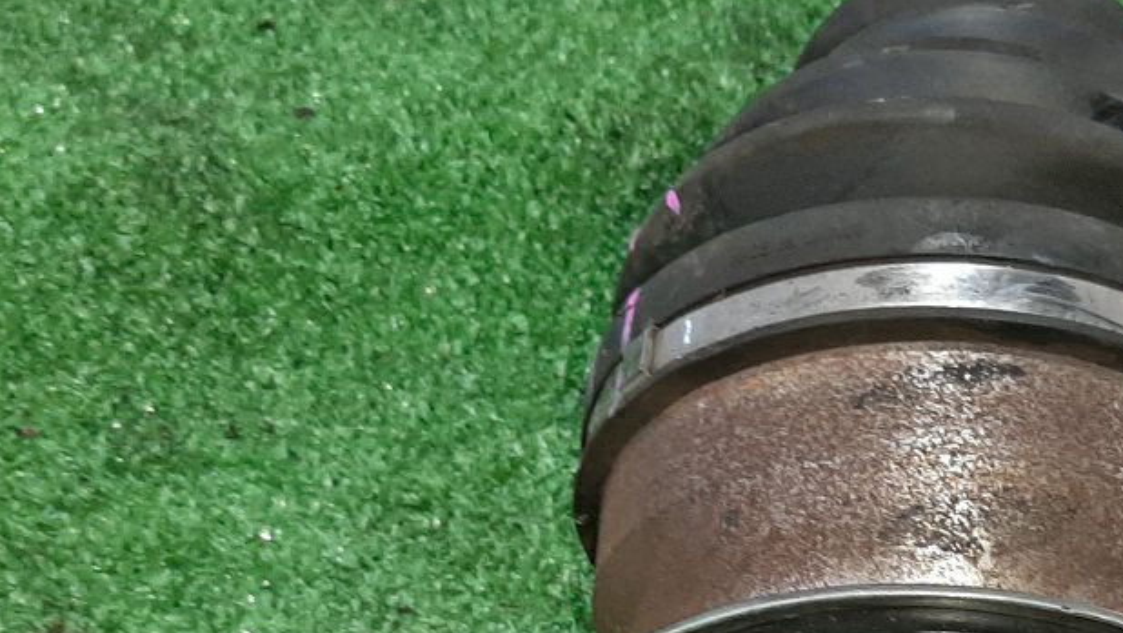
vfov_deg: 17.1
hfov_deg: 31.3
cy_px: 848
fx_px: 1966
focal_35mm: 66
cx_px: 858
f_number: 1.7
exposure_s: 1/50
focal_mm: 3.93
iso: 147
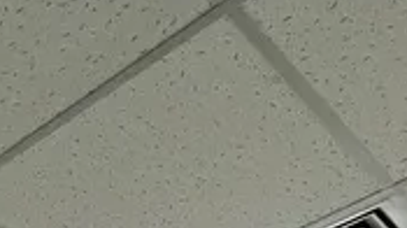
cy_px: 840
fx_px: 873
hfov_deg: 24.3
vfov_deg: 8.9
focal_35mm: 81
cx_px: -51
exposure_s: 1/130
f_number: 1.8
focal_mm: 1.57
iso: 32
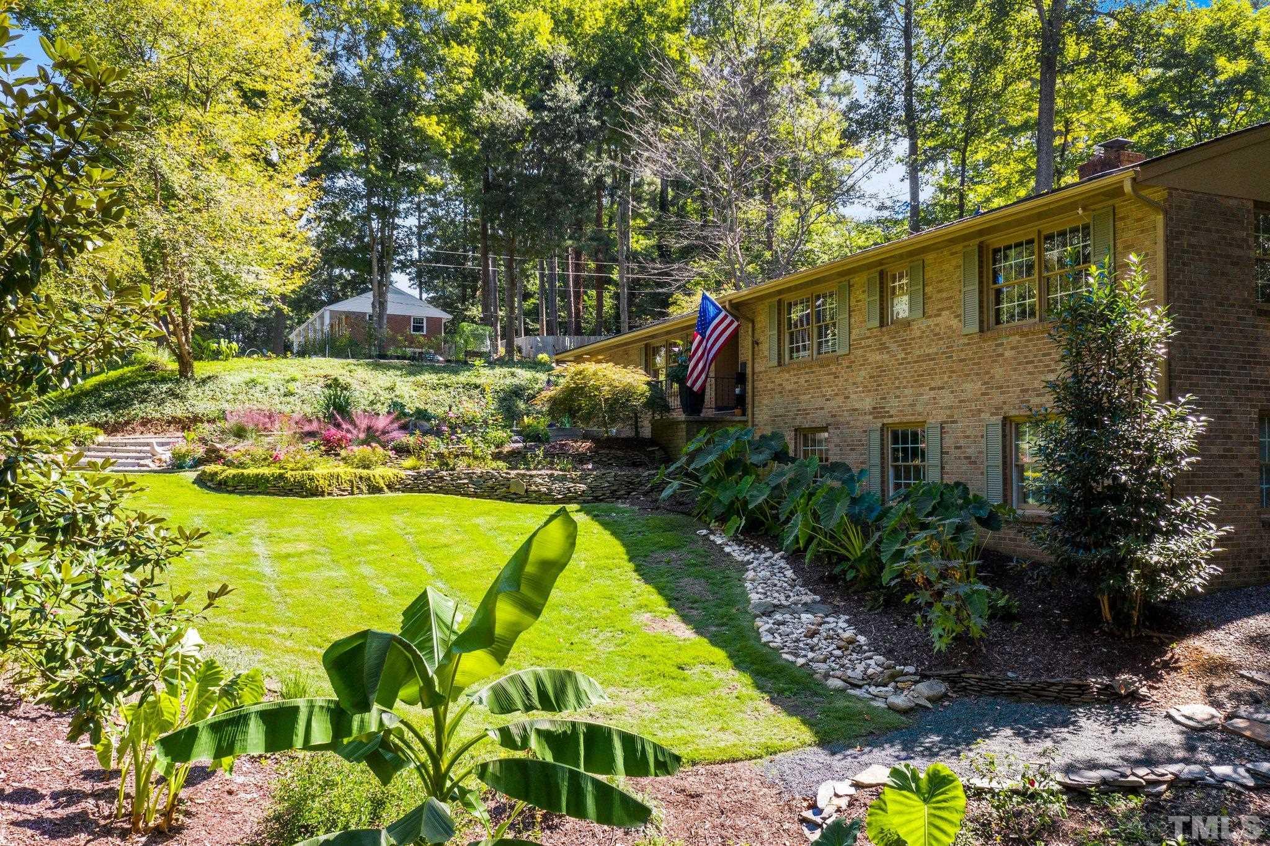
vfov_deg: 46.4
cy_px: 423
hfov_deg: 65.5
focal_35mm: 28
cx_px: 635
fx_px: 987
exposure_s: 1/200
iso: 100
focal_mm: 10.26
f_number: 5
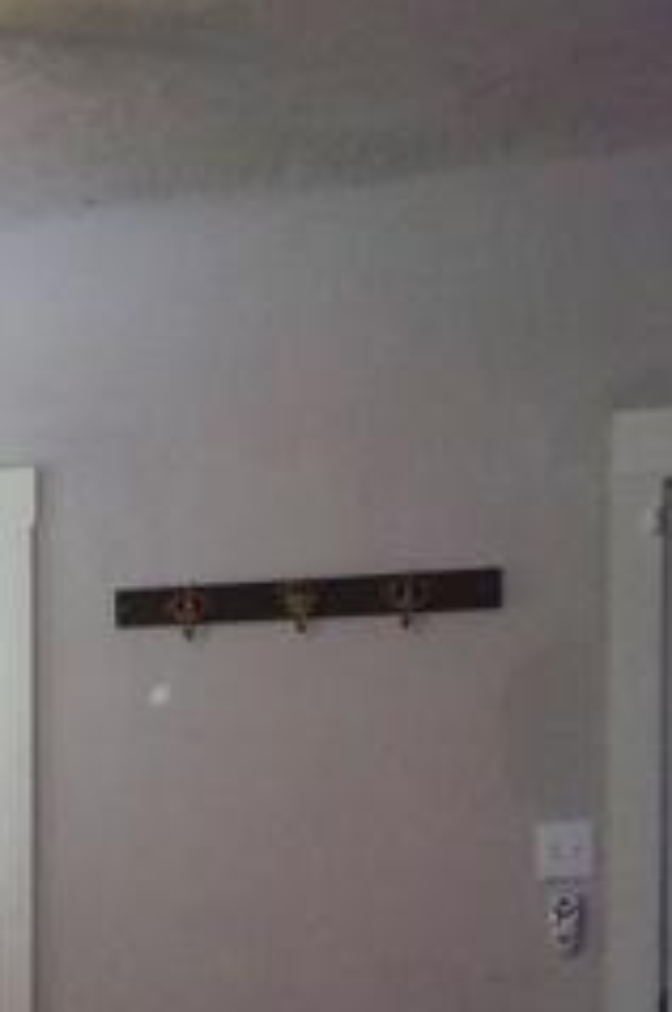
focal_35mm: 84
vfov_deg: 23.6
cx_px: -272
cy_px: 914
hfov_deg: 15.2
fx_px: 2359
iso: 180
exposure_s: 1/30
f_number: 3.3
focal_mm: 4.1
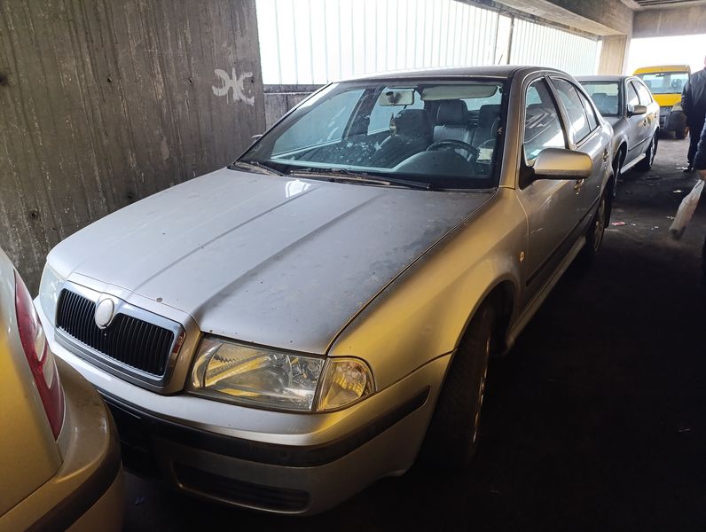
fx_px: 470
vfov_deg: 59.0
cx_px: 353
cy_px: 266
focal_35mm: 23
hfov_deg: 73.8
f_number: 1.6
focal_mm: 6.14
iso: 800
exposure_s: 1/100
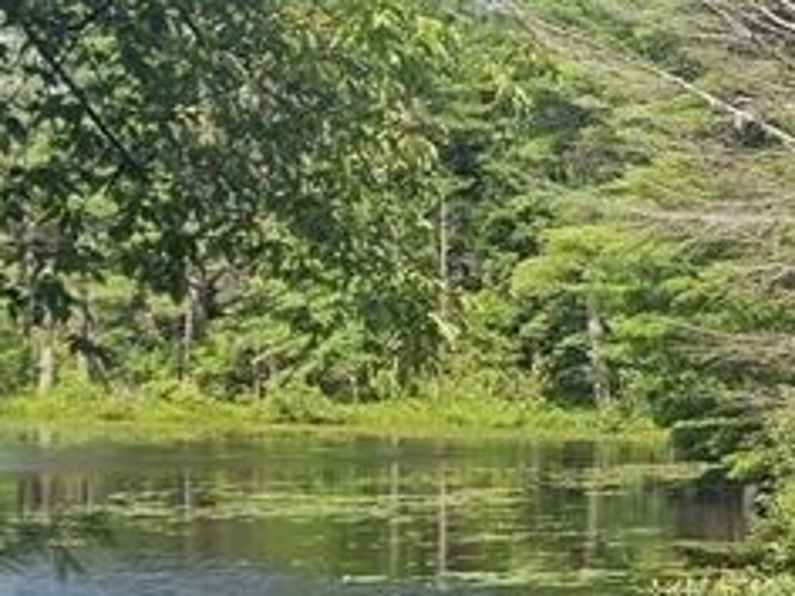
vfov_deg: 14.8
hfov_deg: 16.9
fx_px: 2297
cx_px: 1347
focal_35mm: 100
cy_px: 387
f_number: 1.7
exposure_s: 1/465
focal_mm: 6.3
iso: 10
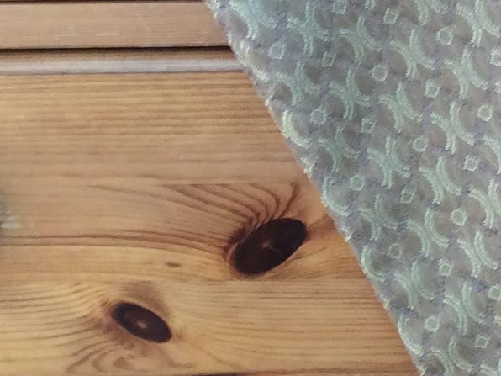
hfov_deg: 14.0
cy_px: 3
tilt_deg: -22.2
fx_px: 2012
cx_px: 472
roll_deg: +1.4
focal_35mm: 139
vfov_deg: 10.6
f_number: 2.4
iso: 50
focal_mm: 3.3
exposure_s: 1/25
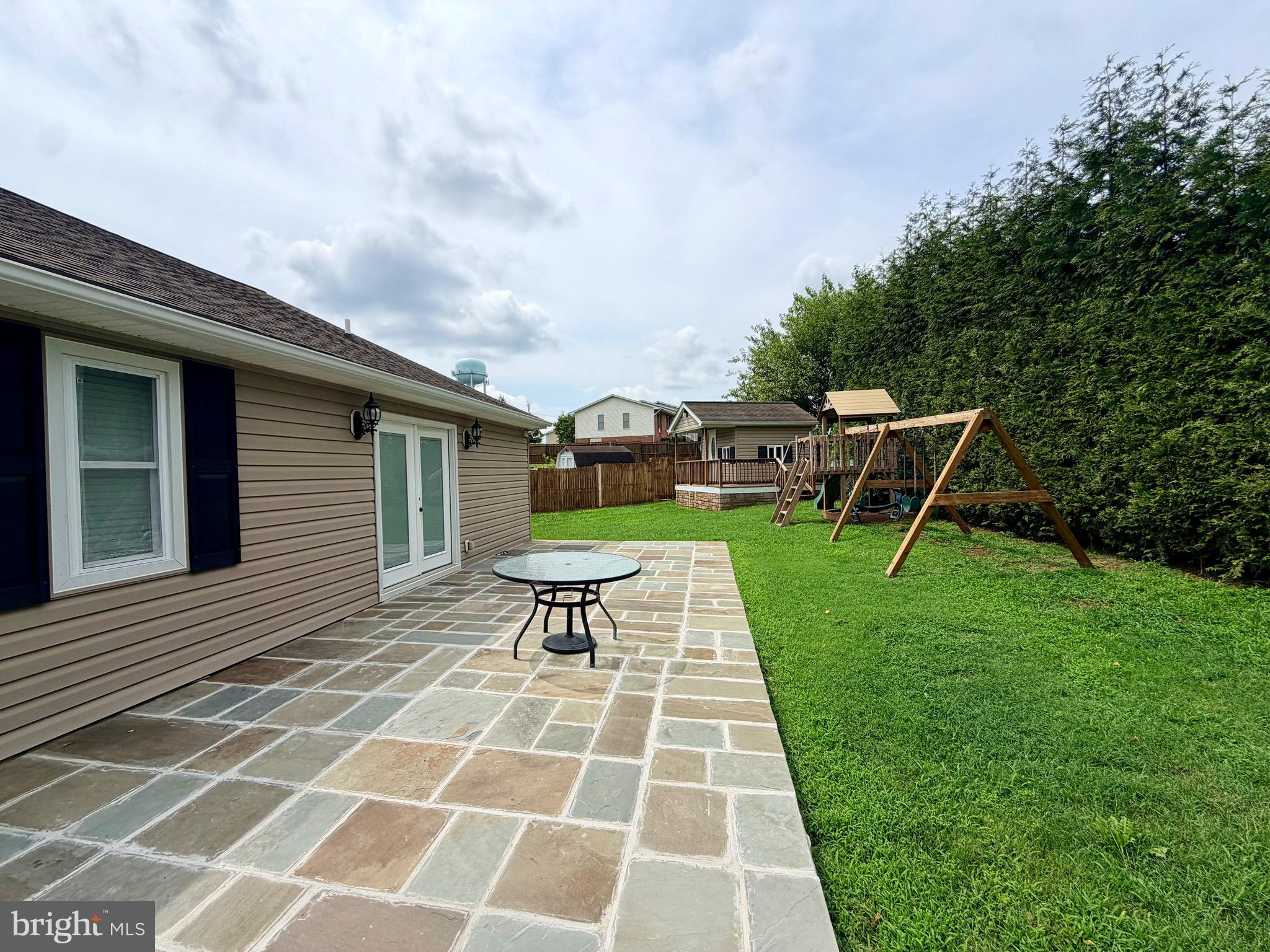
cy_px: 476
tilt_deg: -0.5
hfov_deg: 102.1
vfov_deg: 85.7
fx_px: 514
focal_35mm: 14
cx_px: 635
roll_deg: +1.5
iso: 20
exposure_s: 1/1368
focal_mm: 2.22
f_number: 2.2
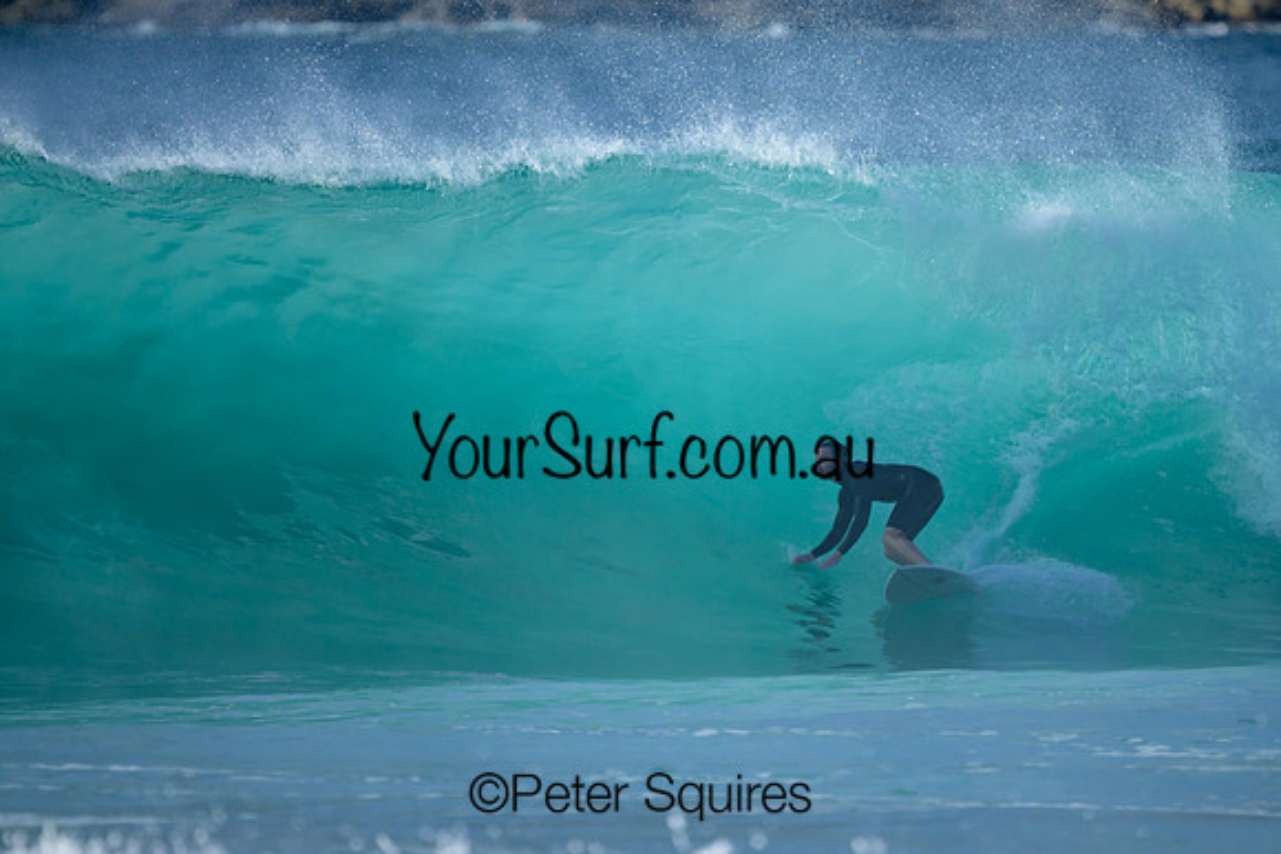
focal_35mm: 994
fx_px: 35371
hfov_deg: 2.1
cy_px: 437
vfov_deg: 1.4
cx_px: 796
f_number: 6.3
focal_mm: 800
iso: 640
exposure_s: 1/3200
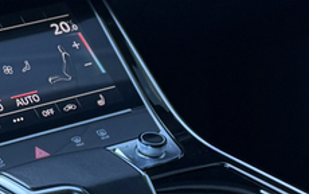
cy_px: 89
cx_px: -19
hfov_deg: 11.7
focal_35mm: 177
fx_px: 1491
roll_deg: +1.8
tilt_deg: -17.2
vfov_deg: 7.4
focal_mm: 6.76
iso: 160
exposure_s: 1/121
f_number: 1.78
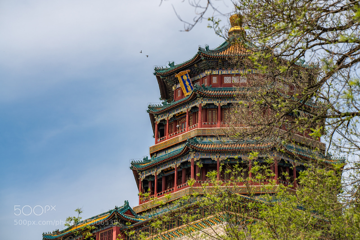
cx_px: 180
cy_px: 120
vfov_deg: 10.2
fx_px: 1350
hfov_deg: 15.2
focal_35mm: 135
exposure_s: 1/320
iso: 100
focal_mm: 135
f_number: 8
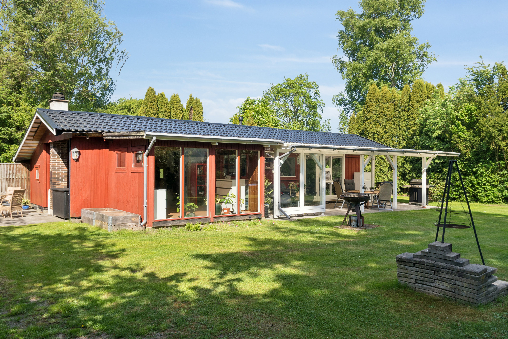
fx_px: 402
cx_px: 254
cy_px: 170
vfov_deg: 45.7
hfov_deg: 64.6
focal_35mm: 28
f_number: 8
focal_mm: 19
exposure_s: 1/250
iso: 200
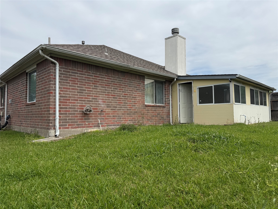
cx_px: 139
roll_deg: +1.0
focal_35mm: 24
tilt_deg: +3.5
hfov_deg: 71.6
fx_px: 193
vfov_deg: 56.8
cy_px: 104
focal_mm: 6.76
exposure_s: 1/7353
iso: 80
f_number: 1.78
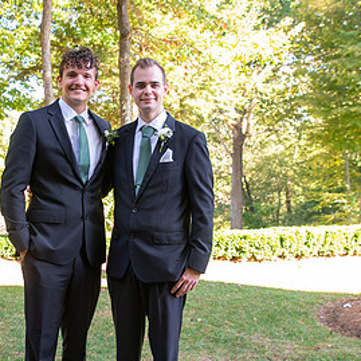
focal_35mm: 45
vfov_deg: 37.5
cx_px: 123
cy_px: 204
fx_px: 531
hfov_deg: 37.2
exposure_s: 1/100
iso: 400
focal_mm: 24
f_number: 4
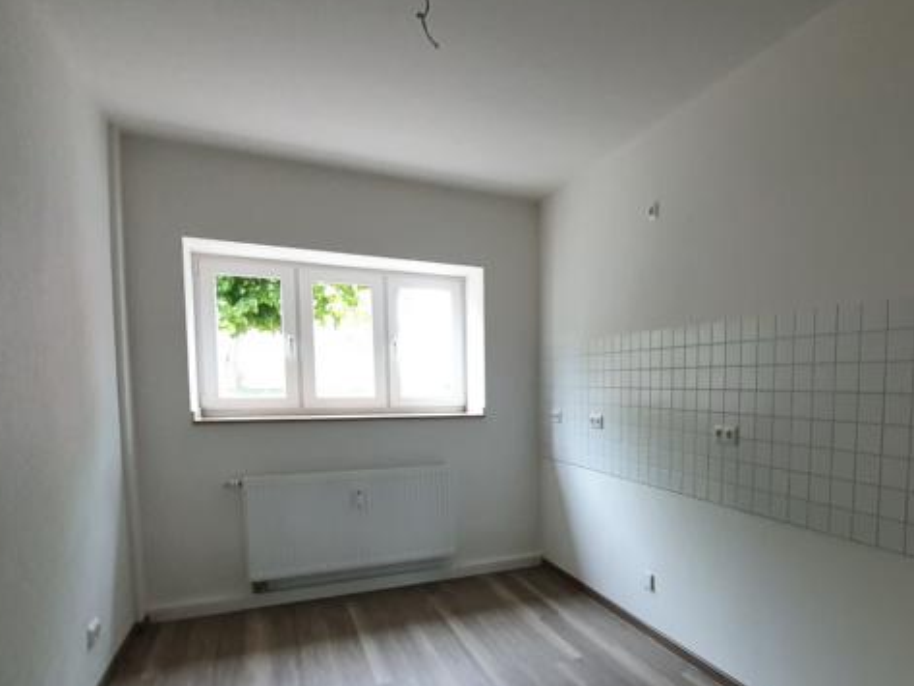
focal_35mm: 22
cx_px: 620
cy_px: 431
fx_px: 581
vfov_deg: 60.3
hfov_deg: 73.7
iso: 500
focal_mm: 1.8
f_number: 2.2
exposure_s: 1/30
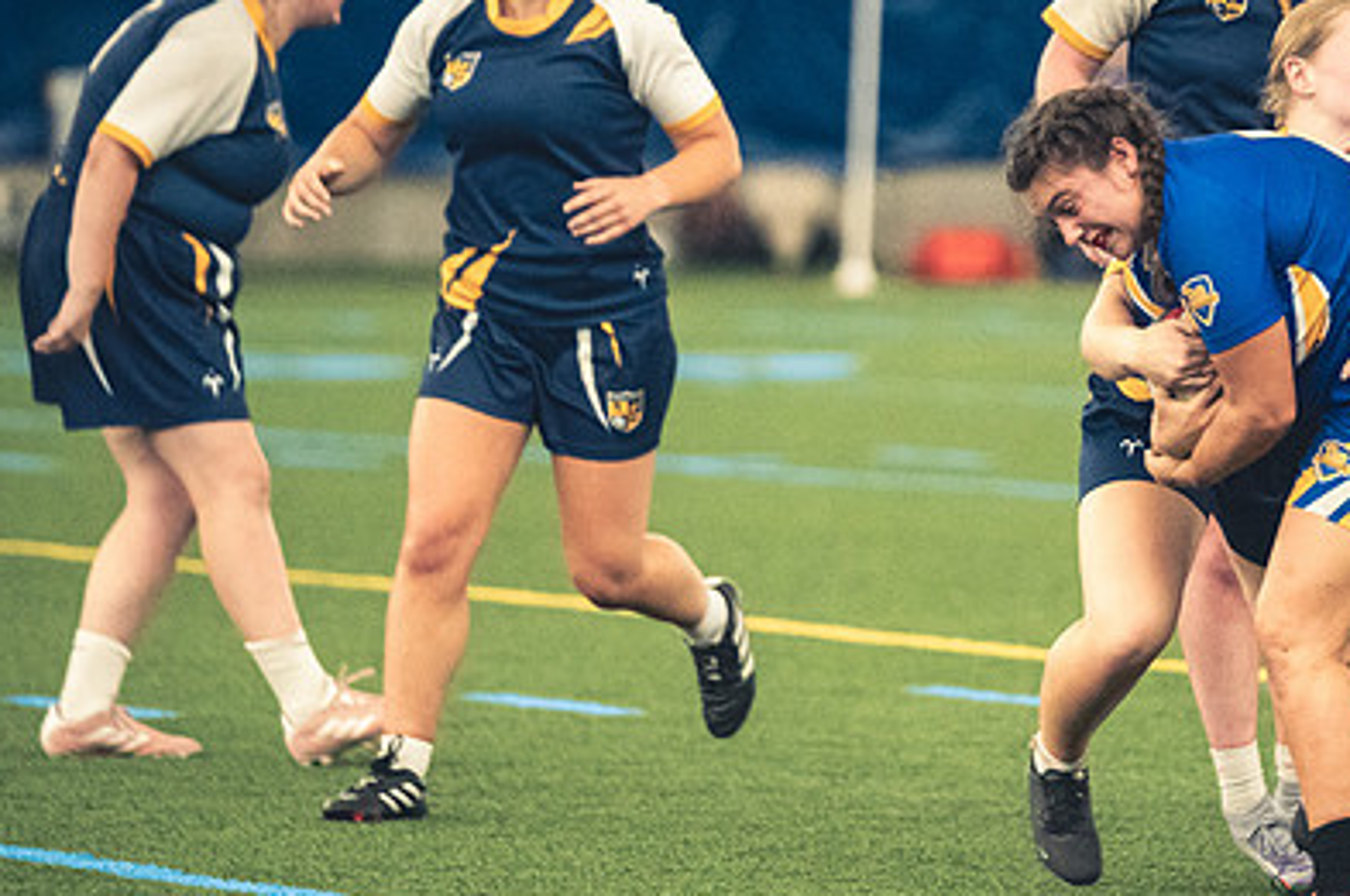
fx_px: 16592
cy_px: 522
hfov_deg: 4.7
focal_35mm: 443
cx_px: 938
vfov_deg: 3.1
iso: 12800
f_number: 2.8
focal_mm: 200
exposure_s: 1/500
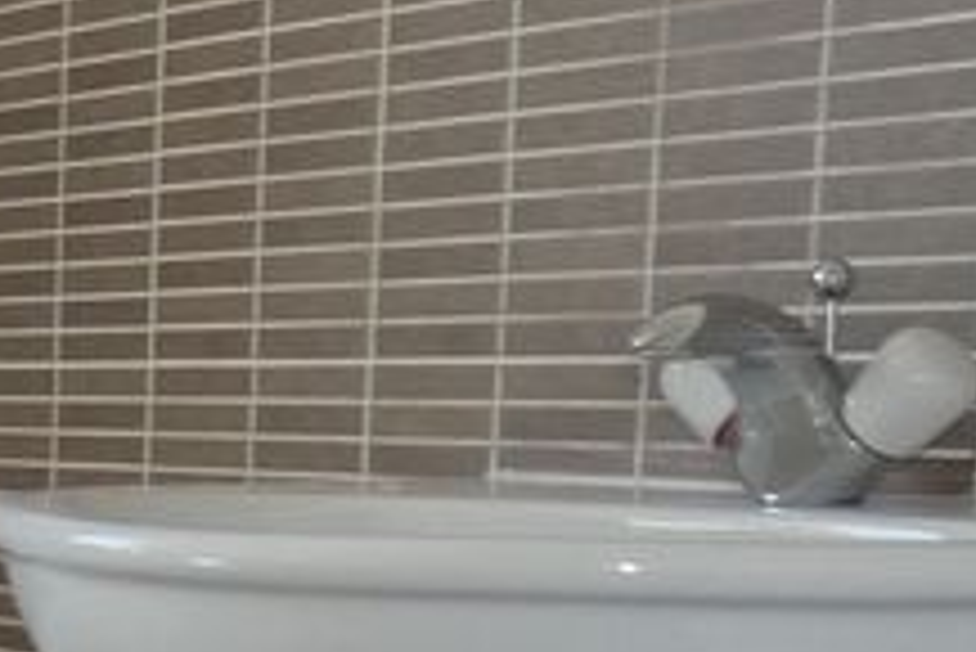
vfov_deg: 13.6
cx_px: -409
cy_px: 760
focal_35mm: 98
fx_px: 2659
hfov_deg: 18.8
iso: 125
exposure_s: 1/60
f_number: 2.8
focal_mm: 3.6
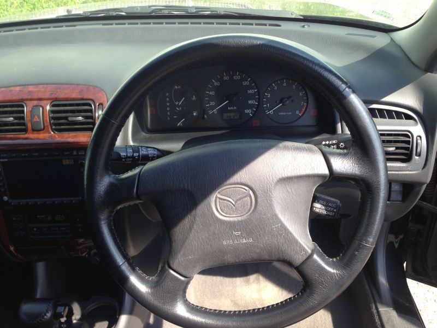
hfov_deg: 55.4
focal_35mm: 33
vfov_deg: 42.9
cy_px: 164
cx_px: 218
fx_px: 417
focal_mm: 4.12
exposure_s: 1/184
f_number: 2.4
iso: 50
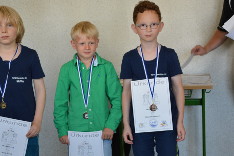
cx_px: 103
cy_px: 78
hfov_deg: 21.9
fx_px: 605
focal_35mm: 93
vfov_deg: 14.7
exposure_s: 1/50
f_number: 5
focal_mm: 50
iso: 800
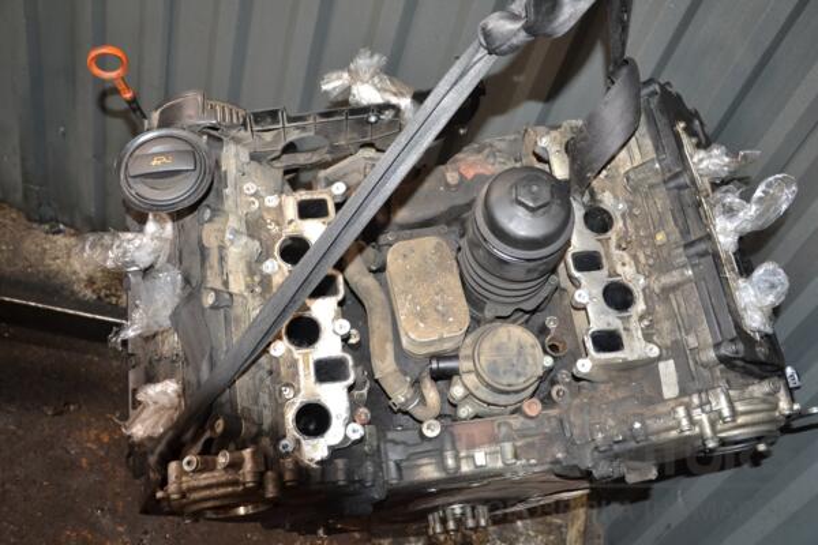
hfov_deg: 51.3
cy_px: 272
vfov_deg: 35.5
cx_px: 409
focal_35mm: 38
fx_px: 852
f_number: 5
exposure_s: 1/60
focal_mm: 25
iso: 800
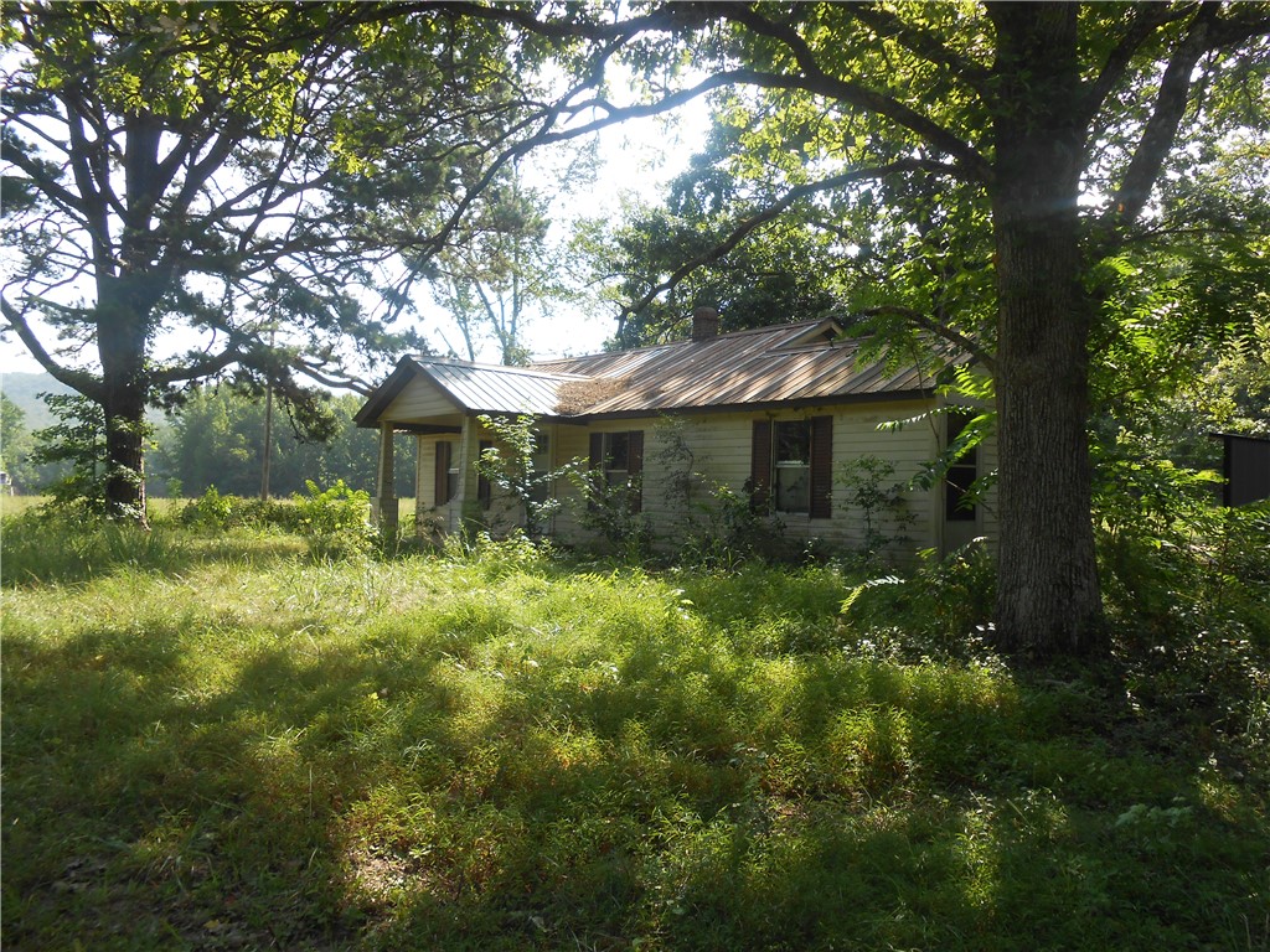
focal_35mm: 26
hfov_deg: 67.3
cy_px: 476
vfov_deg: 53.1
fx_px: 954
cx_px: 635
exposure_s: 1/200
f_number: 3.5
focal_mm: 4.6
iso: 80
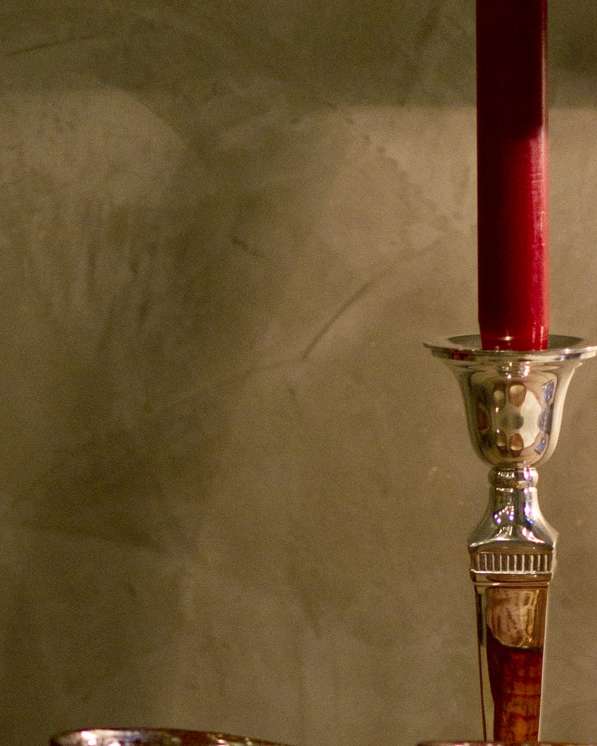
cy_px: -445
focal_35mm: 600
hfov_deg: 2.6
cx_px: 592
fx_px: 13249
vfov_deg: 3.2
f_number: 1.8
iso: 400
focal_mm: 135
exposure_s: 1/250
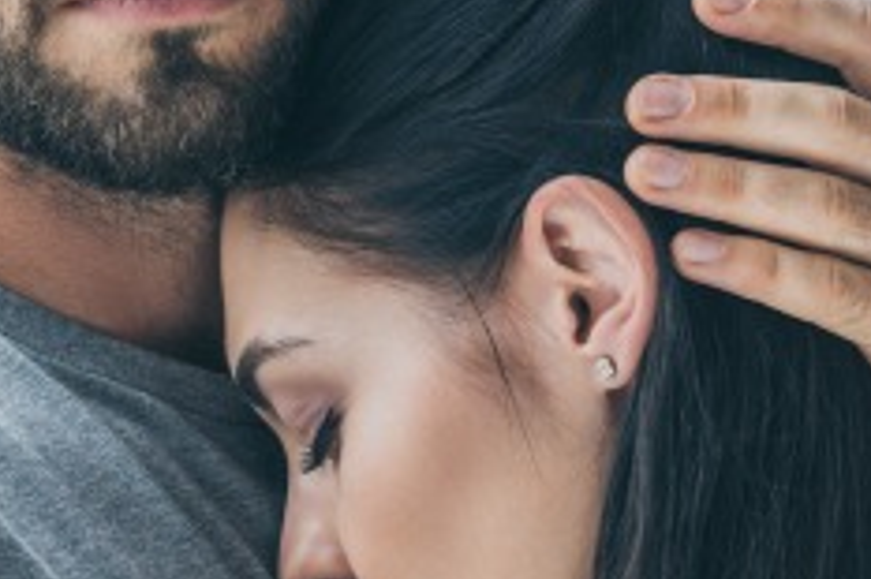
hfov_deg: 5.0
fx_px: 9961
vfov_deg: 3.3
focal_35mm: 412
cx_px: 318
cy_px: 635
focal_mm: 160
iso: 320
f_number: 5
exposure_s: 1/200
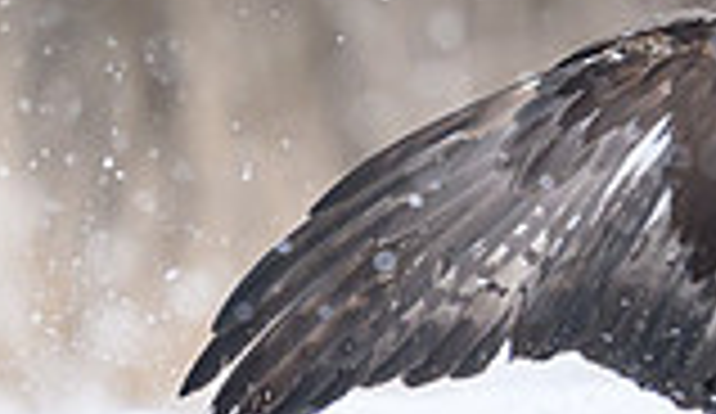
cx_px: 771
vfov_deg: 0.5
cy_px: -72
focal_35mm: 2453
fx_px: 46896
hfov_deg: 0.9
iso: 1250
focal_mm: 400
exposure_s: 1/2000
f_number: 2.8
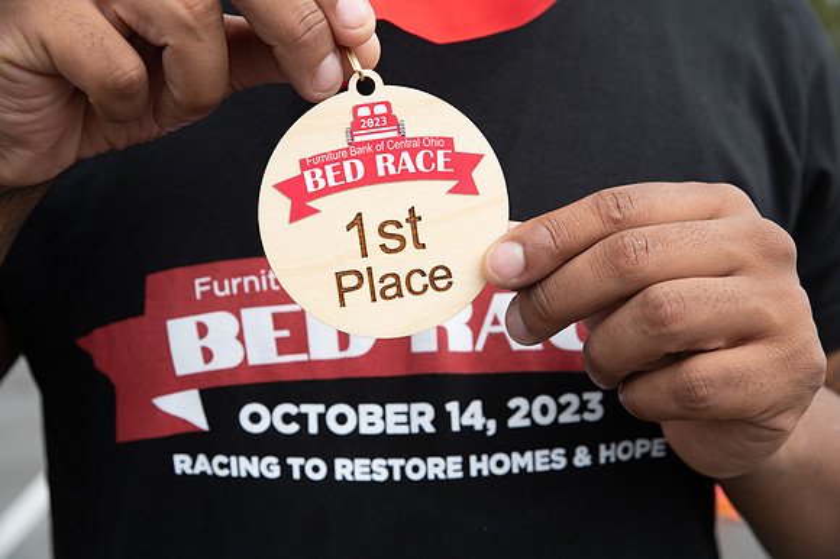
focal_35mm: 58
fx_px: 1353
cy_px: 280
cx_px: 420
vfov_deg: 23.4
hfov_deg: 34.5
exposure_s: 1/640
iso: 500
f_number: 5.6
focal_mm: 58
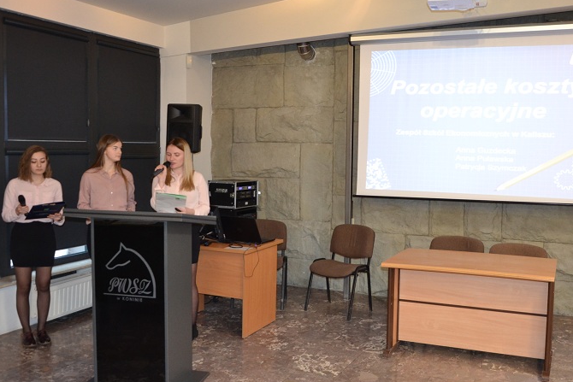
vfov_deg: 35.4
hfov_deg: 51.1
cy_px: 195
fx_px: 599
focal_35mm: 38
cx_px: 318
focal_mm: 21
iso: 1600
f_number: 3.8
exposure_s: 1/60
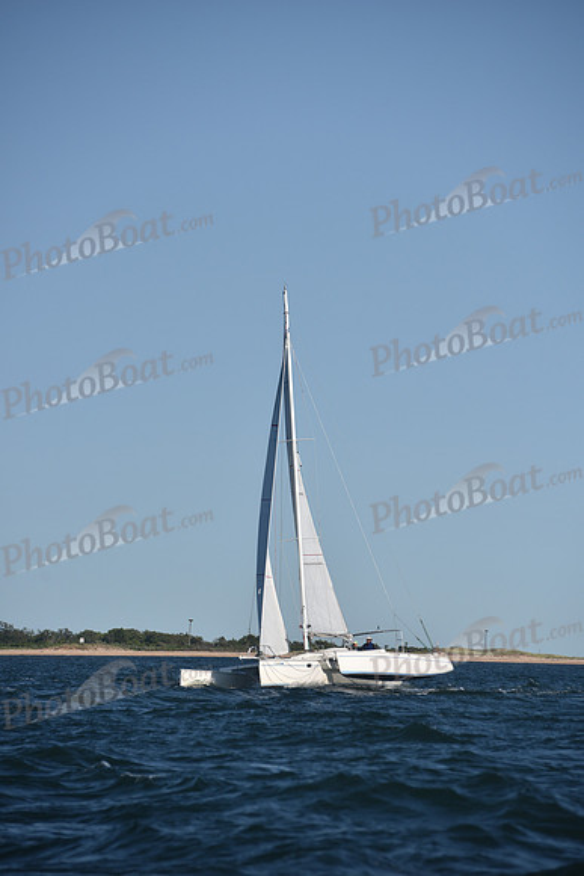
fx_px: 4863
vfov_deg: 10.3
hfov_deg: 6.9
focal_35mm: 200
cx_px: 292
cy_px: 438
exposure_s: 1/1250
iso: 250
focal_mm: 200
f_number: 5.6
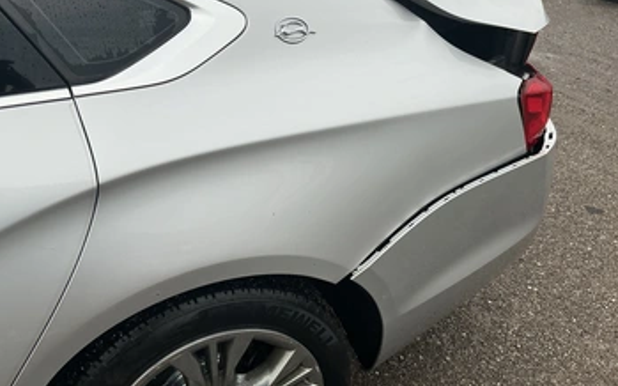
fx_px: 573
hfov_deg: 56.7
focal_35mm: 34
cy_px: 172
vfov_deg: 37.2
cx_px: 297
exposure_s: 1/556
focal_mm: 3
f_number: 1.8
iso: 25
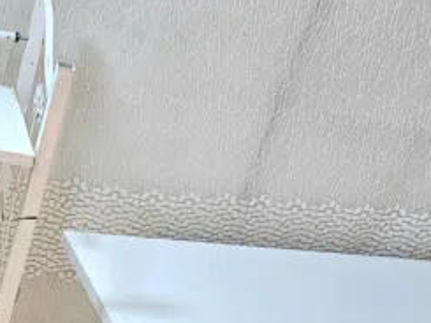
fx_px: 747
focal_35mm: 60
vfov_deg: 23.3
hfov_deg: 31.4
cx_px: 90
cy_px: 334
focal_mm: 6.3
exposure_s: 1/51
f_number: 1.7
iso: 200
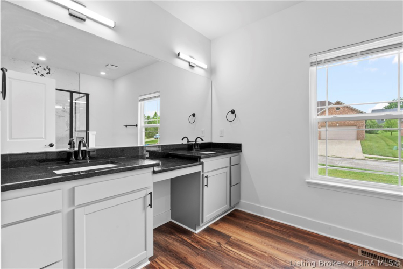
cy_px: 134
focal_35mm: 16
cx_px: 202
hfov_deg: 96.7
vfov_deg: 73.8
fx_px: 179
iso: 400
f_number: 11
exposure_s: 1/6
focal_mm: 16
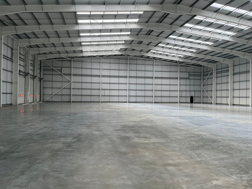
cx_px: 126
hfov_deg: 67.3
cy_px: 94
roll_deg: -0.8
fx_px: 189
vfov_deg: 53.1
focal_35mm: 26
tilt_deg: +0.8
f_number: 1.6
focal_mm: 5.1
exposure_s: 1/336
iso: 50
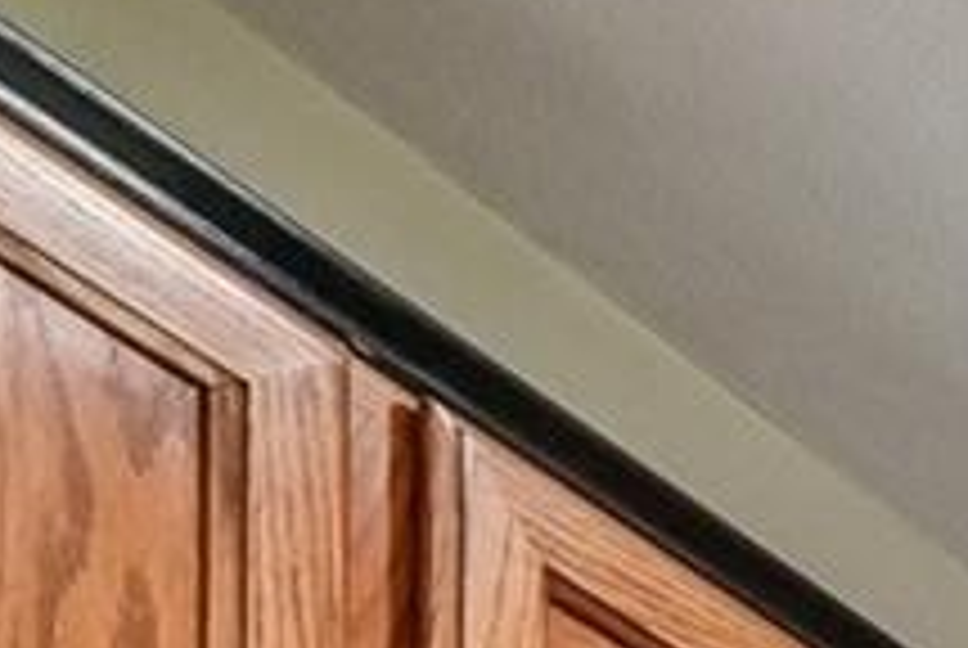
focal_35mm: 104
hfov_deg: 9.9
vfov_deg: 8.8
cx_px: 3287
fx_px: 2800
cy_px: 2336
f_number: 10
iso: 400
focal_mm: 14
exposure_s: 1/50
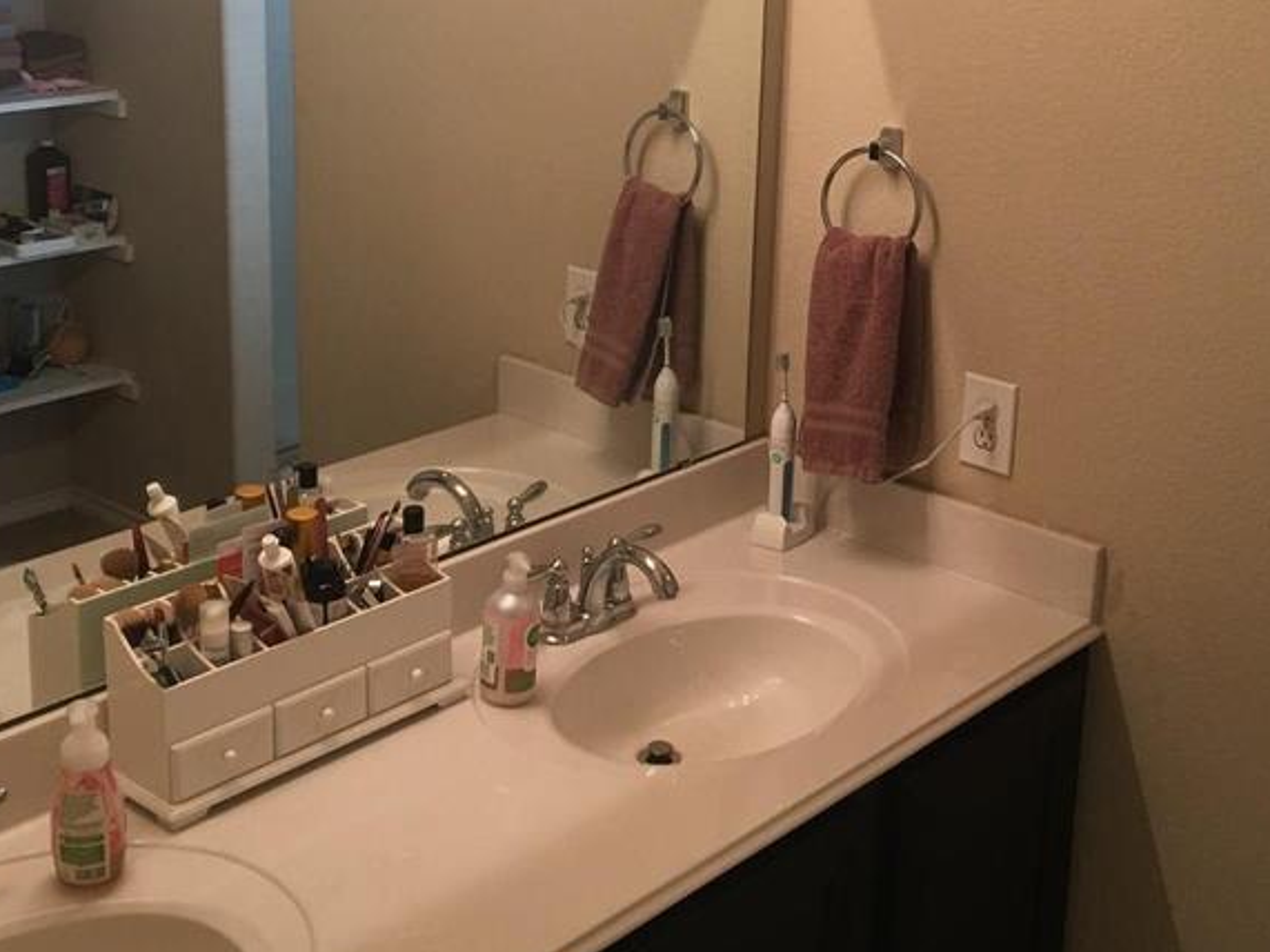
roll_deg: -1.9
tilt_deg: -15.0
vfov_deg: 27.8
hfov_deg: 36.8
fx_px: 1907
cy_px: 298
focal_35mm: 52
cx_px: 652
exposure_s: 1/30
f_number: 2.2
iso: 40
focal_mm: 4.15
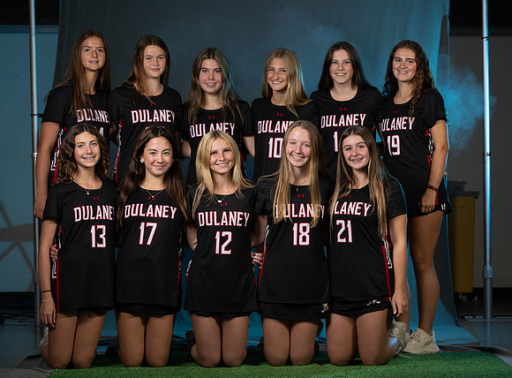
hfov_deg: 18.2
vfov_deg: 13.5
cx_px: 292
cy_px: 203
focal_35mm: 109
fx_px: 1600
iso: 80
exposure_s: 1/125
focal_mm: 89
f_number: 5.6
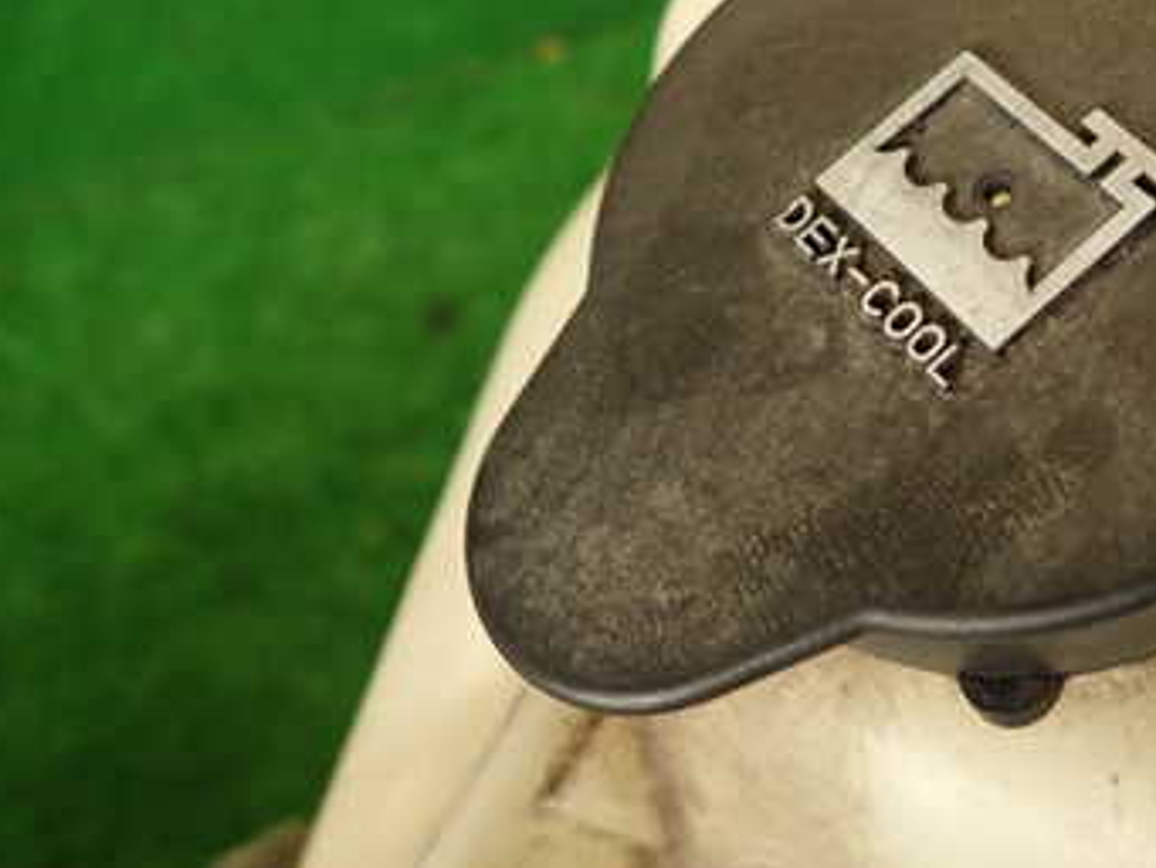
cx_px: 942
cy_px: 295
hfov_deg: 40.9
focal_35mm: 44
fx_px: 1470
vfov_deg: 32.6
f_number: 2
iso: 160
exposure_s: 1/60
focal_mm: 4.5
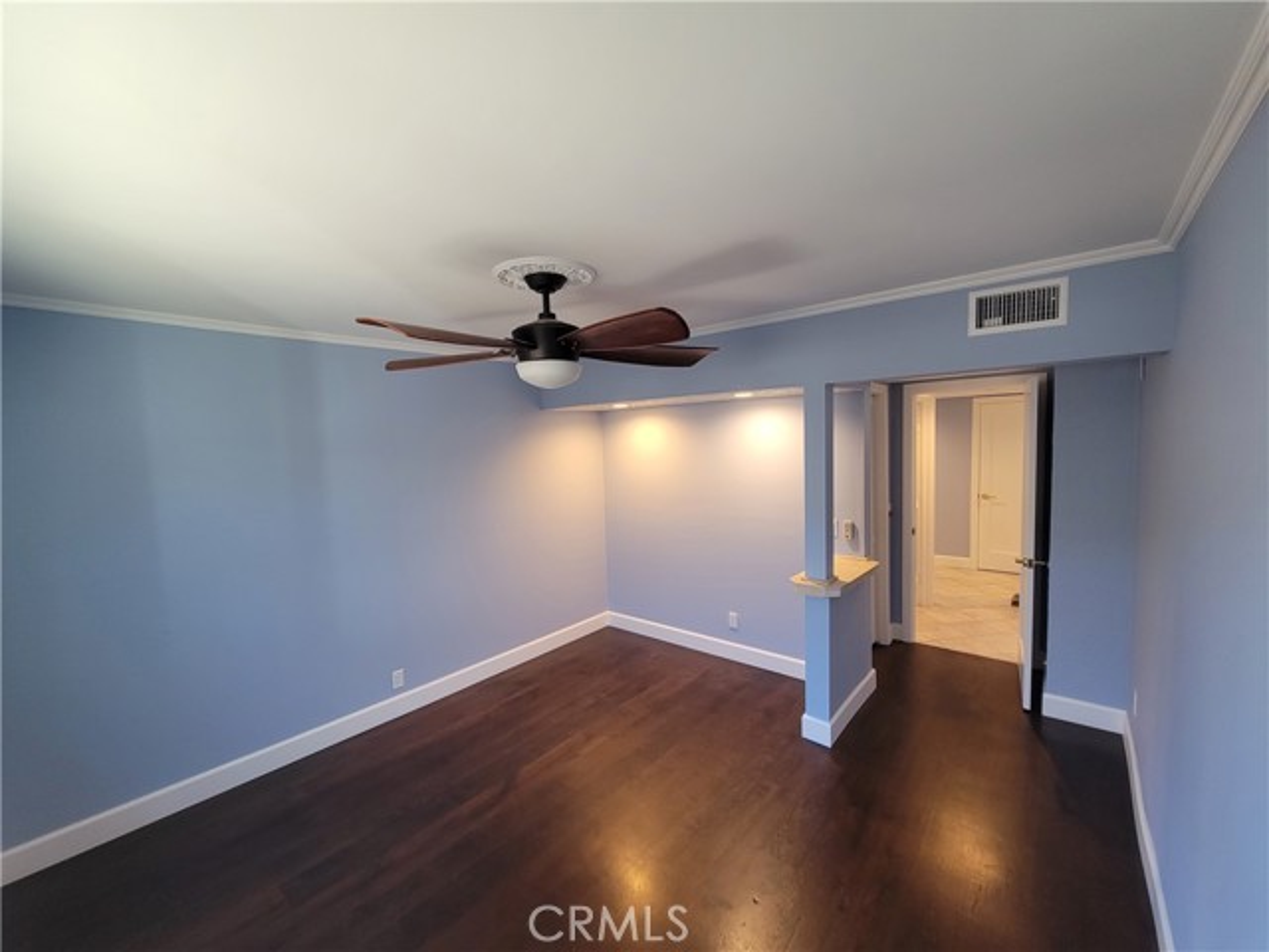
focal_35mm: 13
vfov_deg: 89.9
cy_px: 476
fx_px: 477
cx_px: 634
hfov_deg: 106.2
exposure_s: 1/60
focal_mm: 2.2
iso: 200
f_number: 2.2
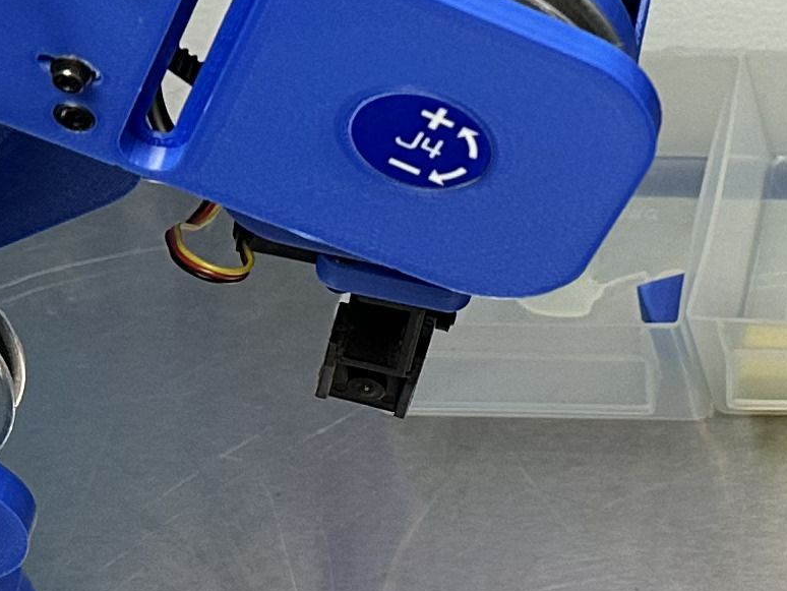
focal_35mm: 125
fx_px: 2843
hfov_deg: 14.3
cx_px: 1312
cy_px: 410
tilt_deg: -49.1
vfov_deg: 11.8
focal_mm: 6.86
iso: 160
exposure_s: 1/100
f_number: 1.78
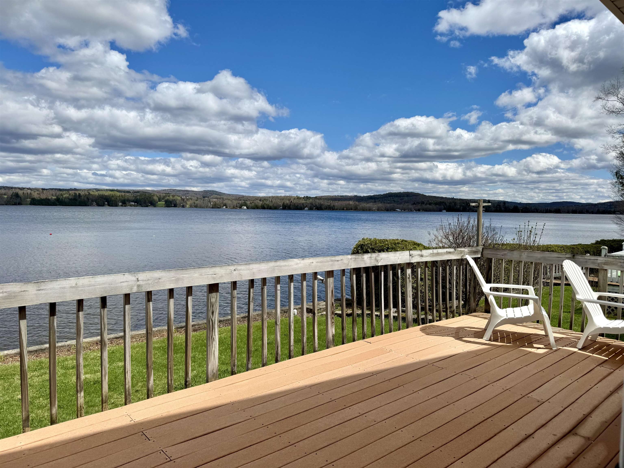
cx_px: 312
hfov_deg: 71.6
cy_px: 234
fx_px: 433
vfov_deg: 56.8
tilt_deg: -4.1
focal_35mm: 24
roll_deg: -0.6
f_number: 1.78
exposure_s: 1/10417
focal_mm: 6.76
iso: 80
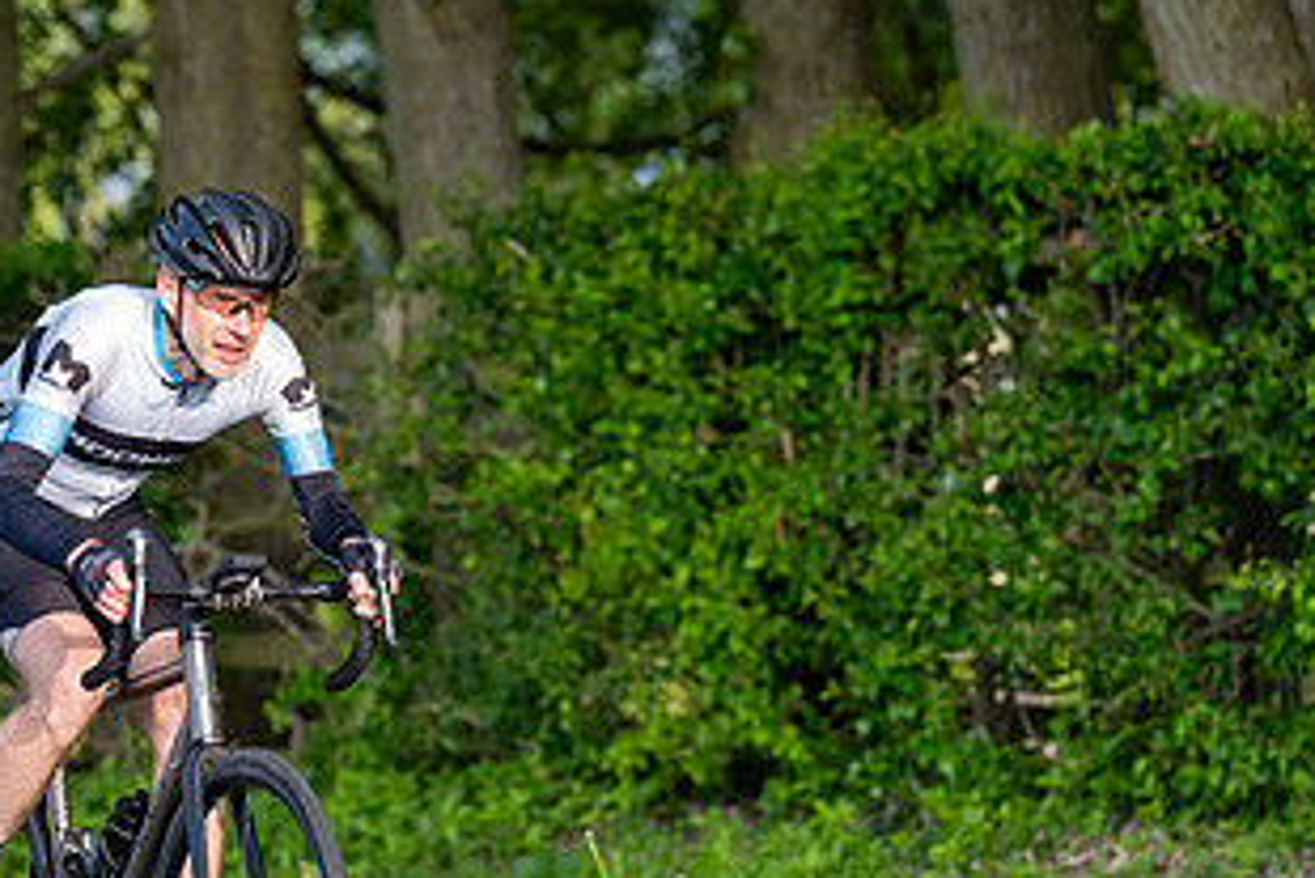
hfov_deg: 6.1
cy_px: 460
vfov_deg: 4.1
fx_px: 12315
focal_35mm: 337
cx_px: 98
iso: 1250
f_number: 4
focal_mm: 180
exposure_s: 1/800
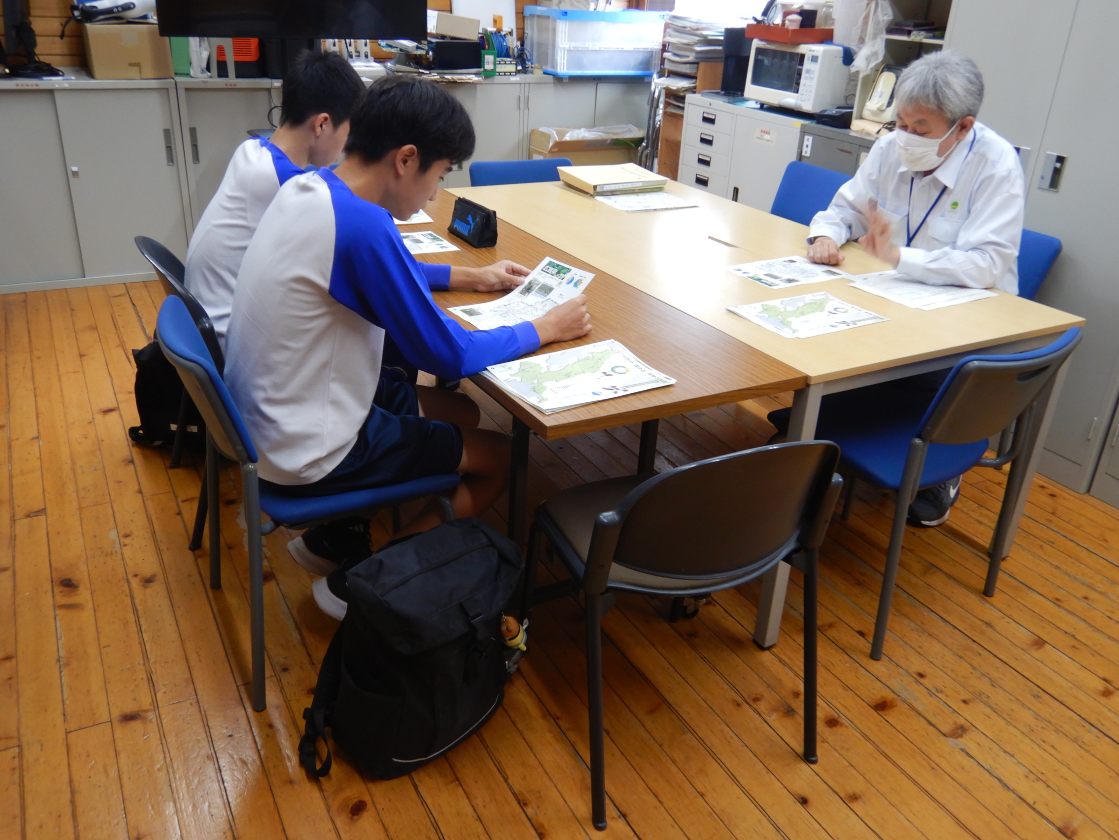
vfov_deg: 48.2
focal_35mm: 29
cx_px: 560
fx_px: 937
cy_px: 420
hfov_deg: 61.7
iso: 180
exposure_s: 1/30
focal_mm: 5.1
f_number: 2.8
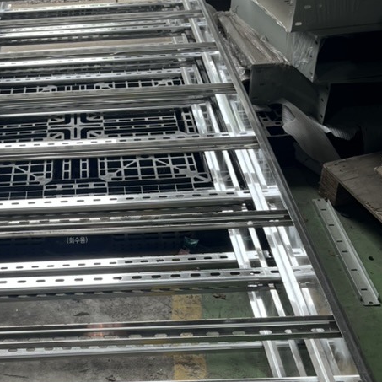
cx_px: 77
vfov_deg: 32.4
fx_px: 649
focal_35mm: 52
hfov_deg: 31.9
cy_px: 268
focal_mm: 5.1
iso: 32
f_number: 1.6
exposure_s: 1/100
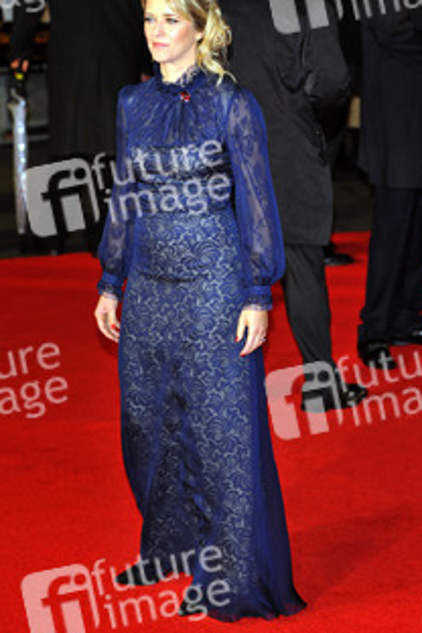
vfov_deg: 17.3
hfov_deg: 11.6
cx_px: 186
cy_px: 290
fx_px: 2075
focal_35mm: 118
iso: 800
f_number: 4
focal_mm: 92
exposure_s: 1/250
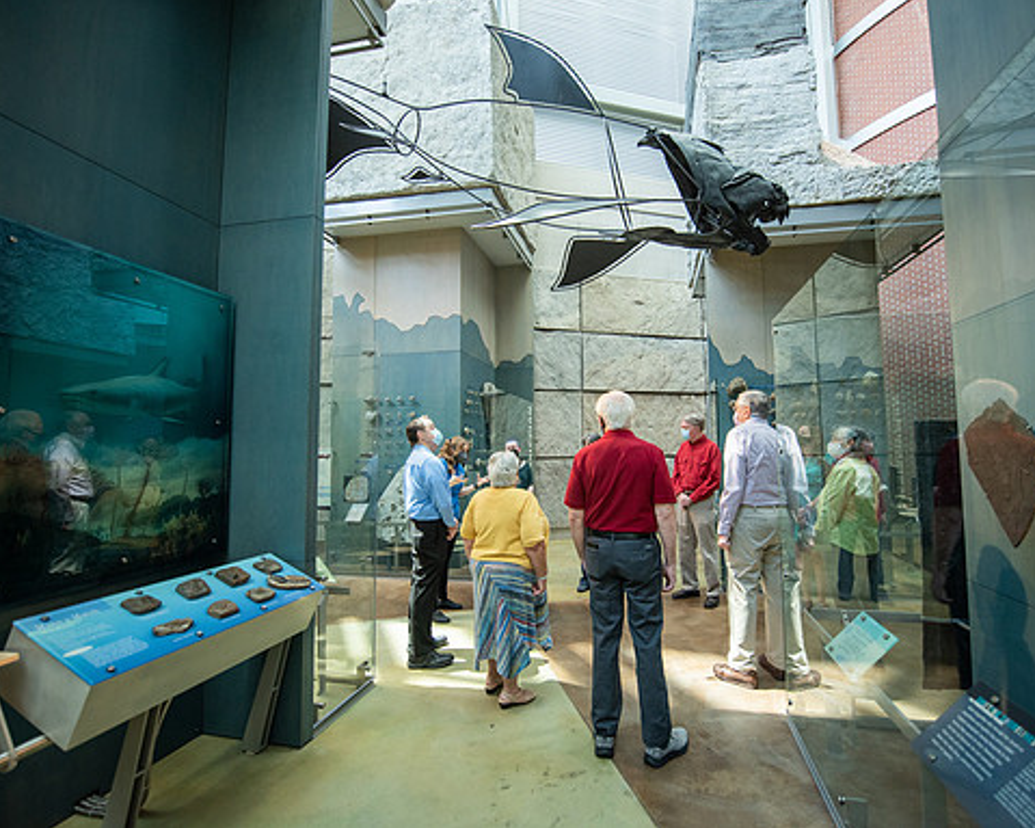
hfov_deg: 93.0
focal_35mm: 16
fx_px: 490
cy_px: 412
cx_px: 549
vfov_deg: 80.4
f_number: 2.8
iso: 800
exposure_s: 1/250
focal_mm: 14
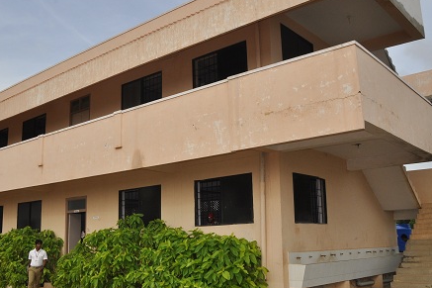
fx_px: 444
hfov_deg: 51.6
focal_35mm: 37
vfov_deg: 35.9
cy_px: 136
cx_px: 178
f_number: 18
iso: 400
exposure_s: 1/125
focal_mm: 18
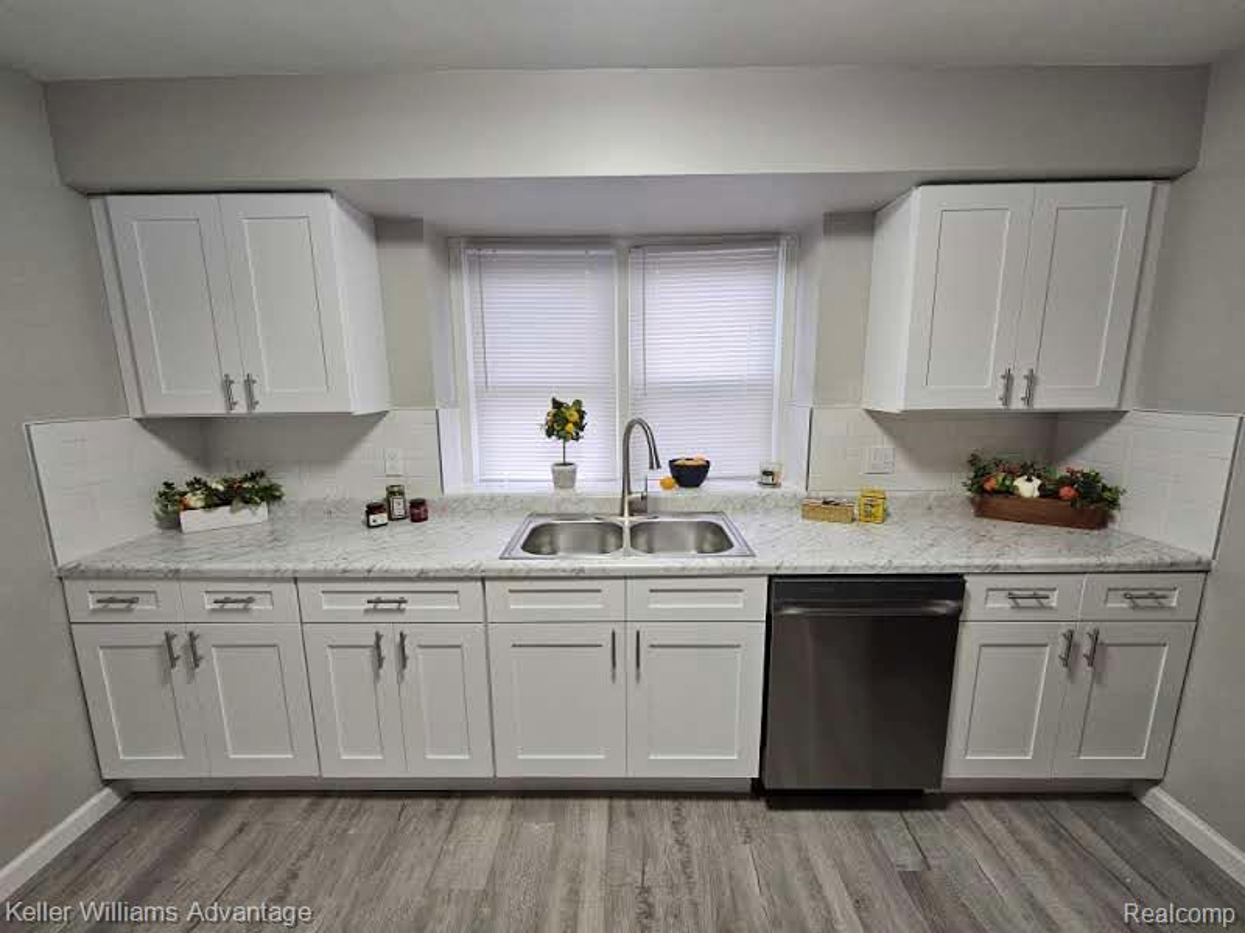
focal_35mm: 13
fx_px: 468
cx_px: 622
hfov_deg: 106.2
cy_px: 466
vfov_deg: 89.9
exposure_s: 1/60
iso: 200
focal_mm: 2.2
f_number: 2.2
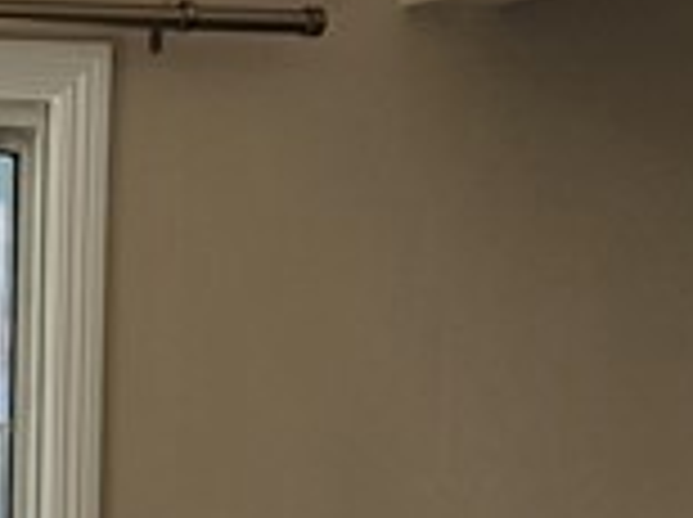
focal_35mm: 153
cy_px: 937
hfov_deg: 12.2
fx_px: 3058
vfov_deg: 9.2
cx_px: -400
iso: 20
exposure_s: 1/280
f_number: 1.8
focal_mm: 5.4
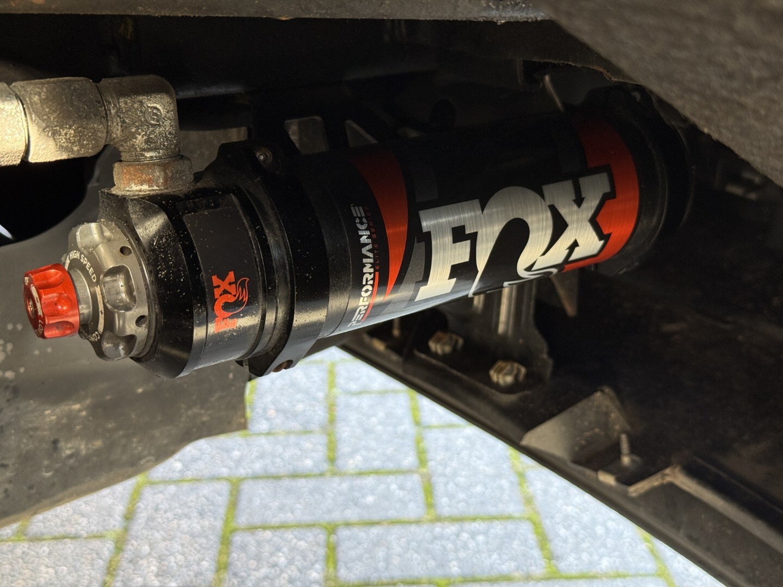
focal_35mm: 48
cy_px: 294
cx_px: 392
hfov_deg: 39.7
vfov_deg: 30.3
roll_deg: -0.9
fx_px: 1086
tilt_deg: -19.0
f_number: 1.78
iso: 100
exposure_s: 1/84
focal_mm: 6.76
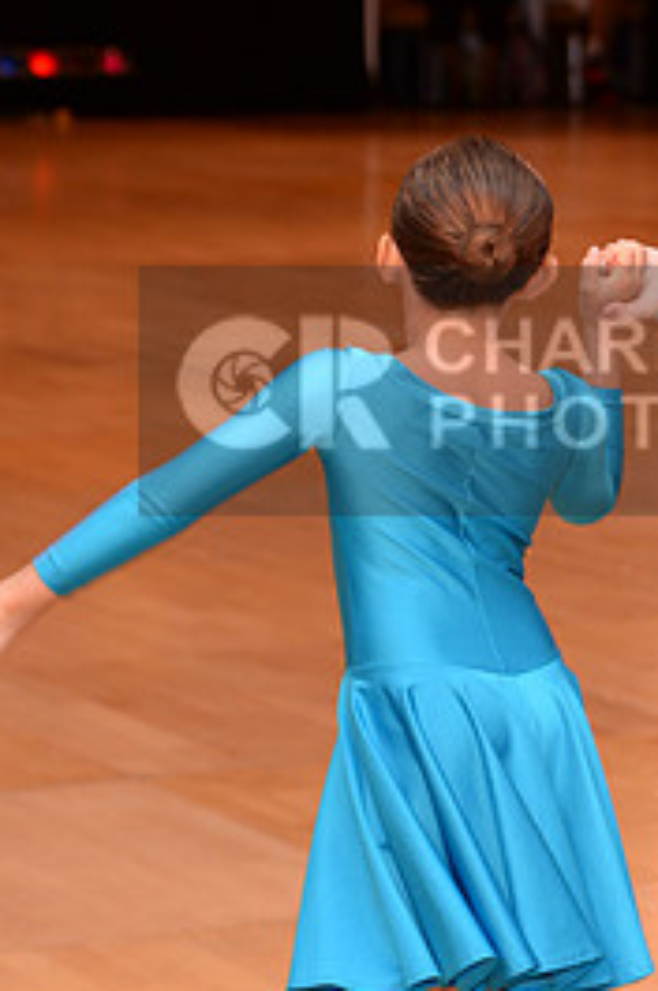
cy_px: 393
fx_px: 5525
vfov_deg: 10.2
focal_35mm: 201
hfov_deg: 6.8
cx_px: 656
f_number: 5
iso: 1250
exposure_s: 1/200
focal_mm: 92
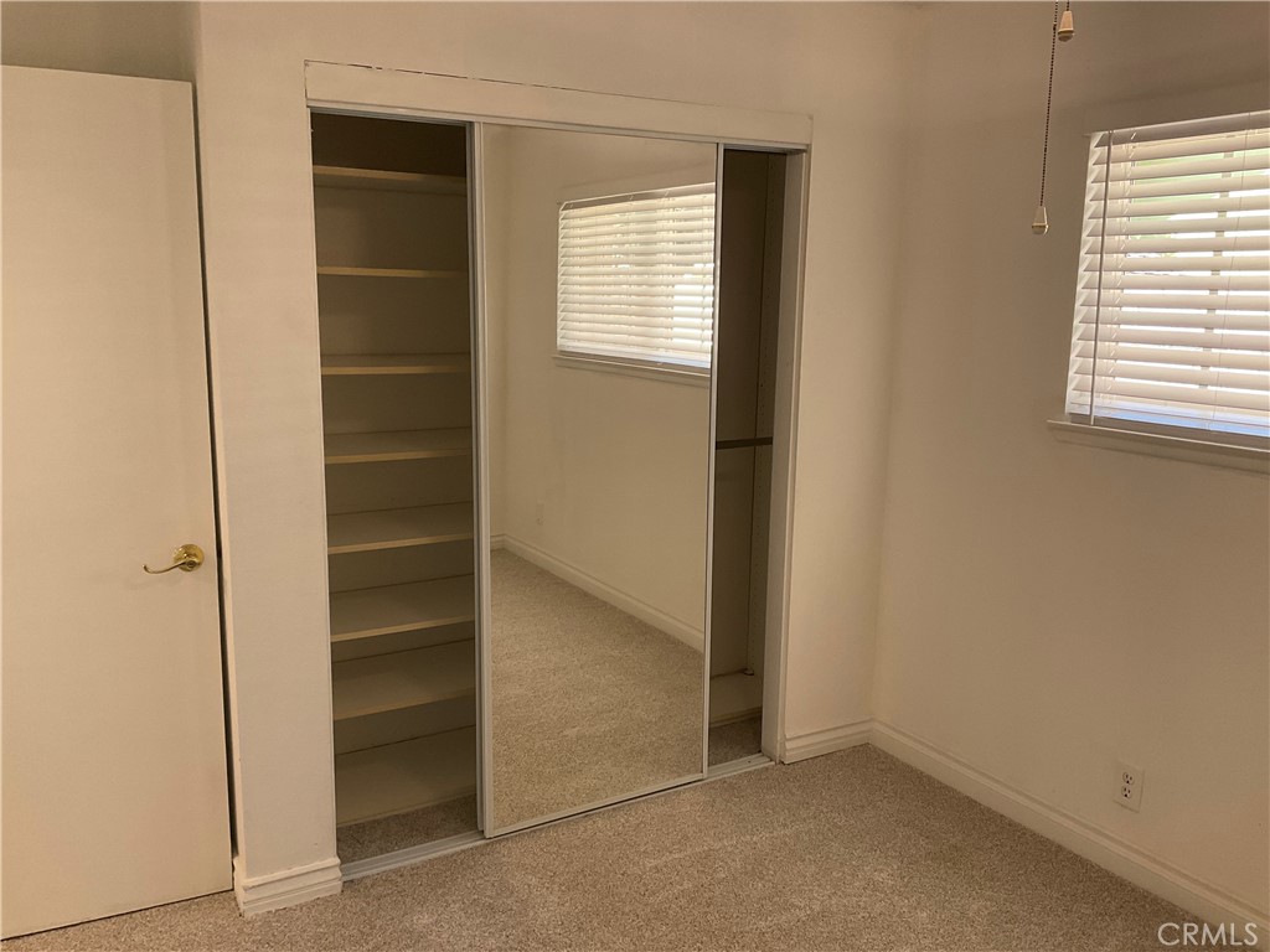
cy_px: 476
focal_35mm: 29
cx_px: 635
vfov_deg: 48.2
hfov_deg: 61.7
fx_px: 1064
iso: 50
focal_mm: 3
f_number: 1.8
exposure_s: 1/60
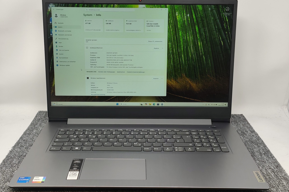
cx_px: 144
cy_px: 100
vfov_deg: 28.1
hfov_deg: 41.1
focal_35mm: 48
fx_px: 385
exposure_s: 1/100
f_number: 1.7
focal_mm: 6.07
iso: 200
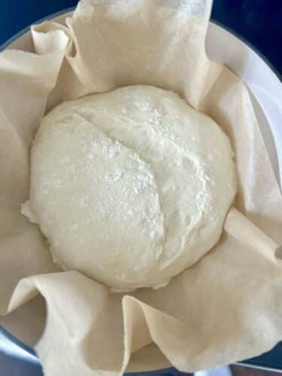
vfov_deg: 39.7
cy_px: 188
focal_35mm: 48
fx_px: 521
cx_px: 141
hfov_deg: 30.3
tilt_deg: -81.6
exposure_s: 1/60
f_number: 1.78
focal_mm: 6.86
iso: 250
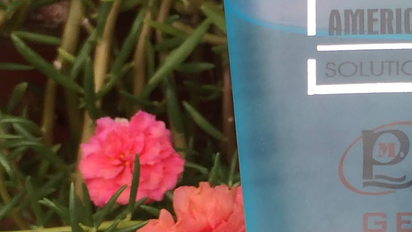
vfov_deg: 10.8
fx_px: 1224
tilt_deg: -35.8
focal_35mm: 112
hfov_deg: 18.8
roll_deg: -1.0
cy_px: 179
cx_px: 357
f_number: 2.2
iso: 32
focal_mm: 4.15
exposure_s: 1/316
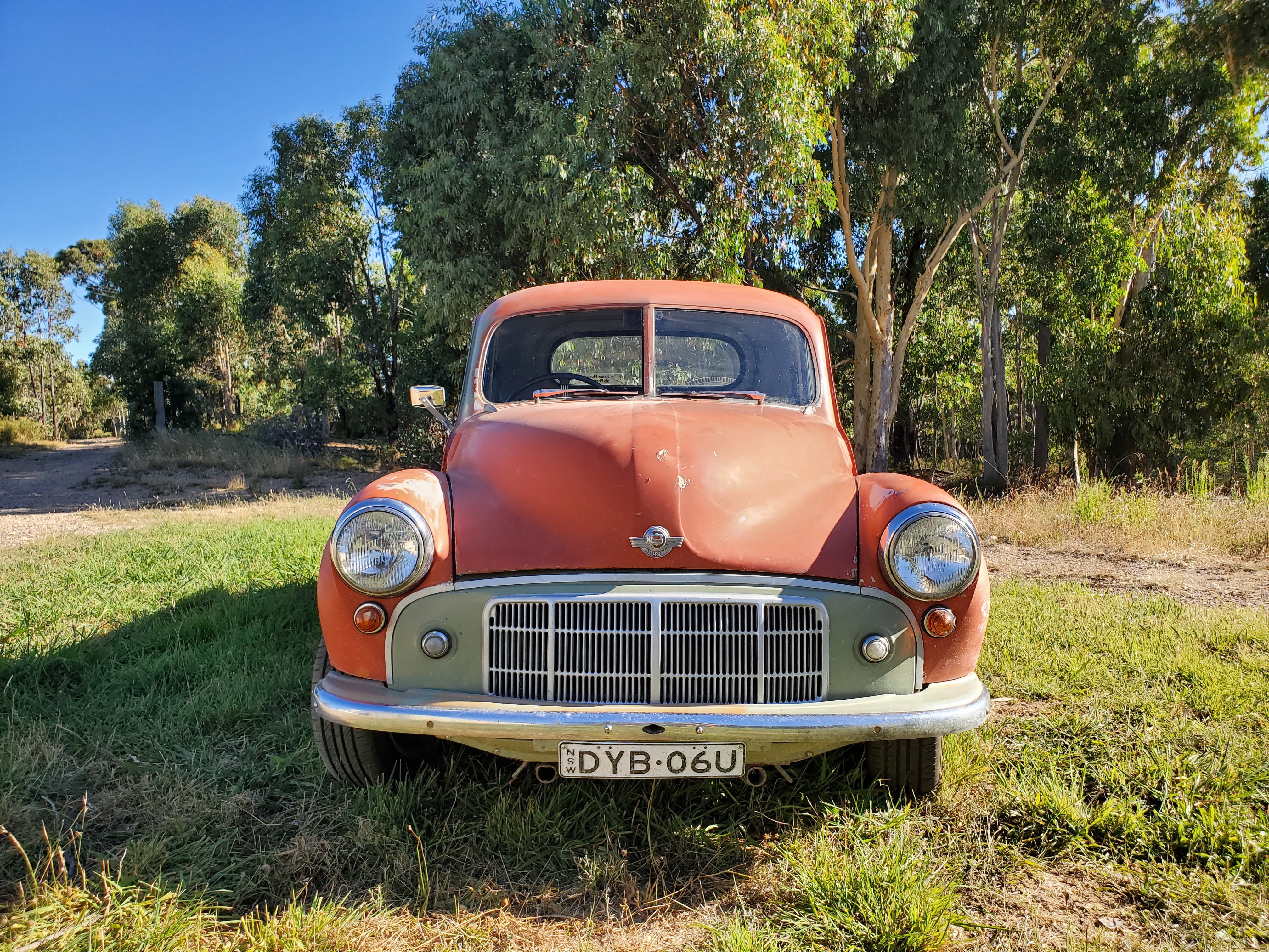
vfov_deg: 53.1
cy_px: 476
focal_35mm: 26
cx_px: 634
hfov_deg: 67.3
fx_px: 953
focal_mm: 4.3
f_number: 2.4
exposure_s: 1/691
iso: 50
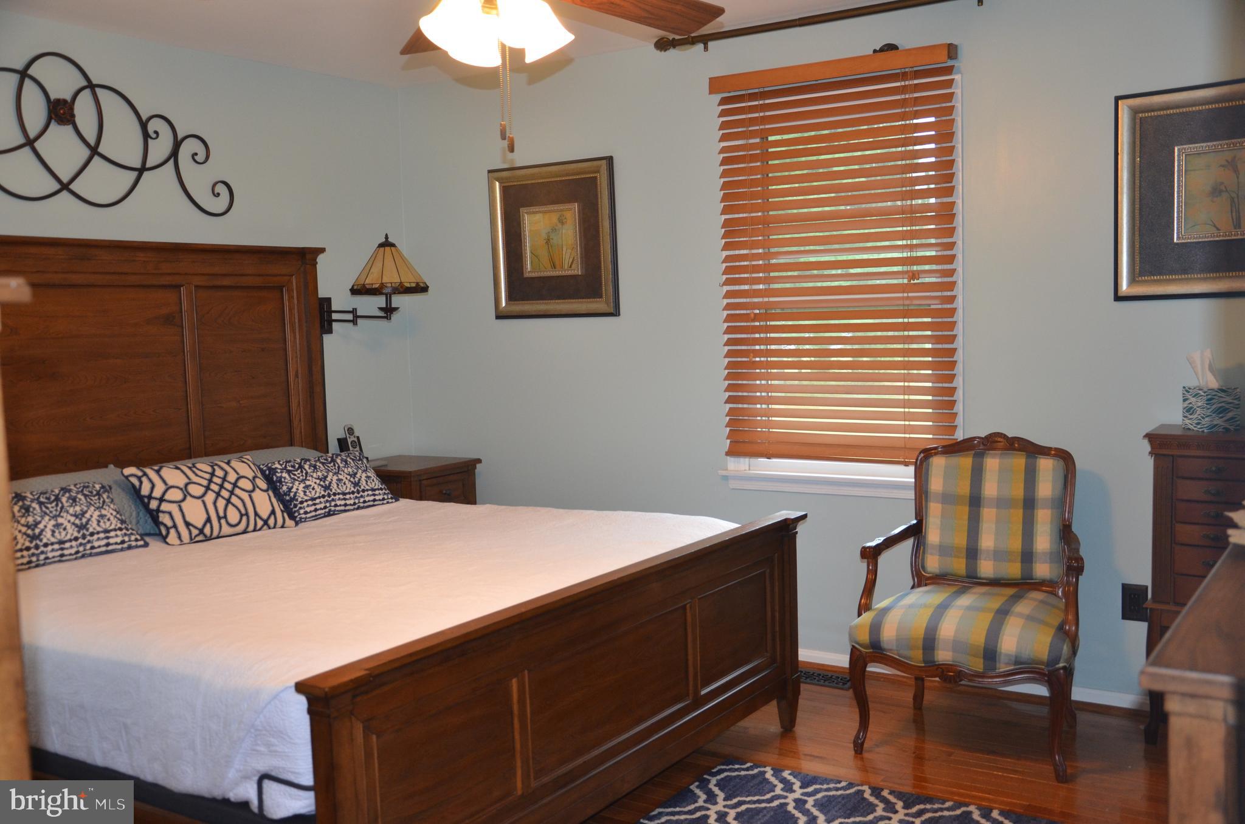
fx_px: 1242
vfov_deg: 36.7
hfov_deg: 53.2
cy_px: 412
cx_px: 622
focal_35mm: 36
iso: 800
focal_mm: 24
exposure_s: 1/60
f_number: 3.8
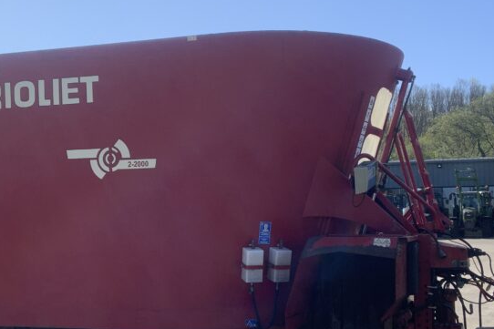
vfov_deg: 23.7
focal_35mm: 57
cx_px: 244
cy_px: 191
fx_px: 782
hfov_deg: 35.1
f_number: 1.8
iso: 16
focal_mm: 3
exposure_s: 1/1675
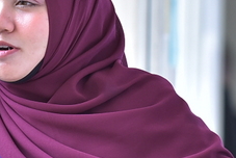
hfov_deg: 1.9
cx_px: 37
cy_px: 45
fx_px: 7122
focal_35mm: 1085
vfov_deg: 1.3
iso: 160
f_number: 2.8
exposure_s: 1/160
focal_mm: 160
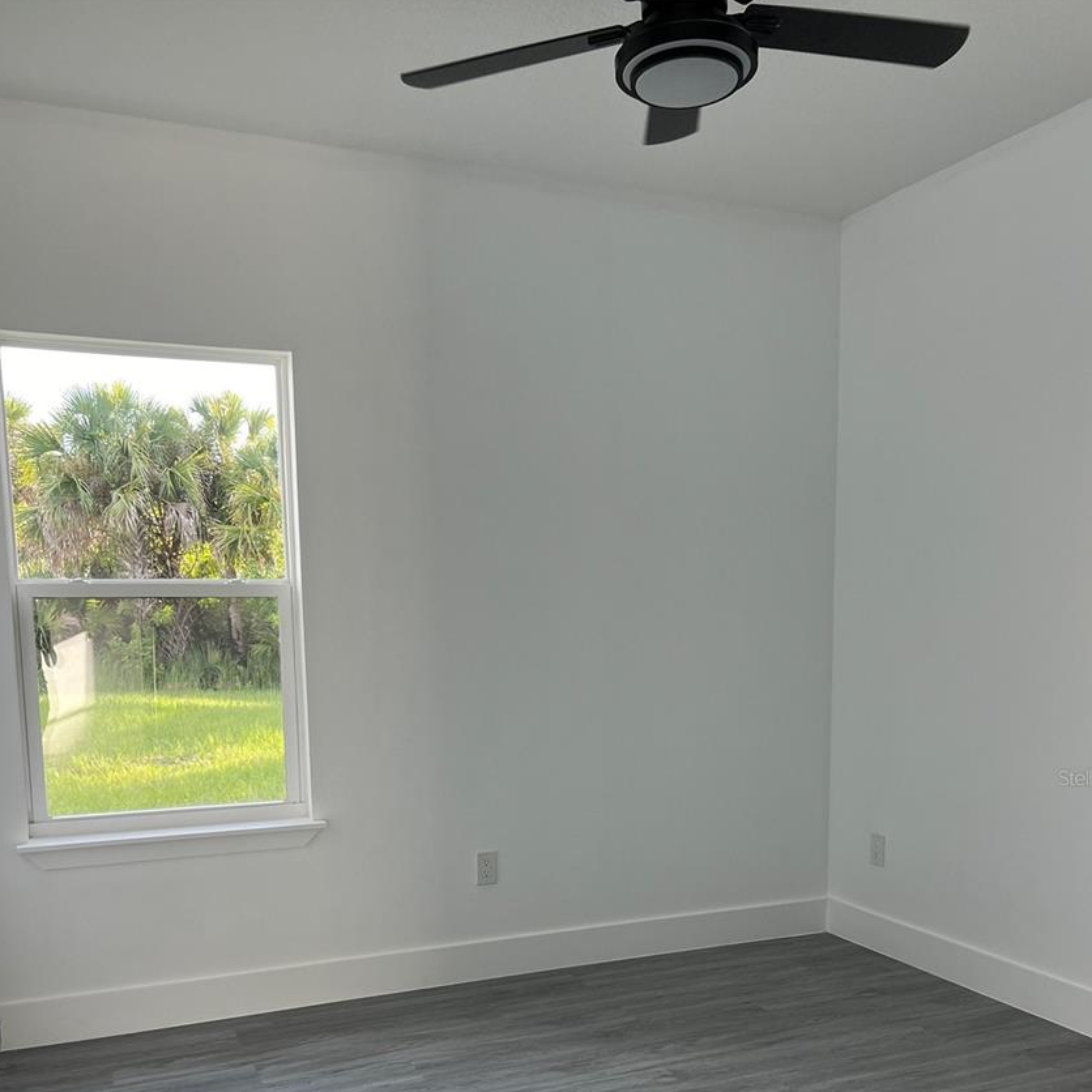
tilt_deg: -7.7
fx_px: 1178
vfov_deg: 48.4
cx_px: 563
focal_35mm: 33
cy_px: 777
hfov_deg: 49.7
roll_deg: -0.5
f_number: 1.5
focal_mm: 5.7
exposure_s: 1/120
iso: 64
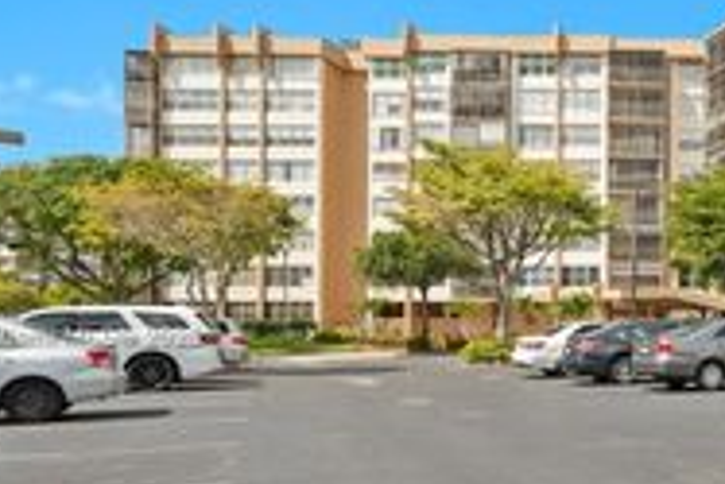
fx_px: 806
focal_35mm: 40
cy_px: 339
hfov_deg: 40.0
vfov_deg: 33.0
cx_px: 783
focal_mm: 15
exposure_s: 1/200
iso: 200
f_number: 8
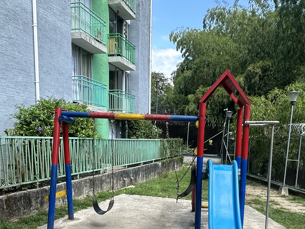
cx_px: 169
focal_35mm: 35
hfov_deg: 52.5
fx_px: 308
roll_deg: -1.5
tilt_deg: -9.6
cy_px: 186
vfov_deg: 39.0
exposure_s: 1/511
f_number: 2.2
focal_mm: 2.22
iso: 40
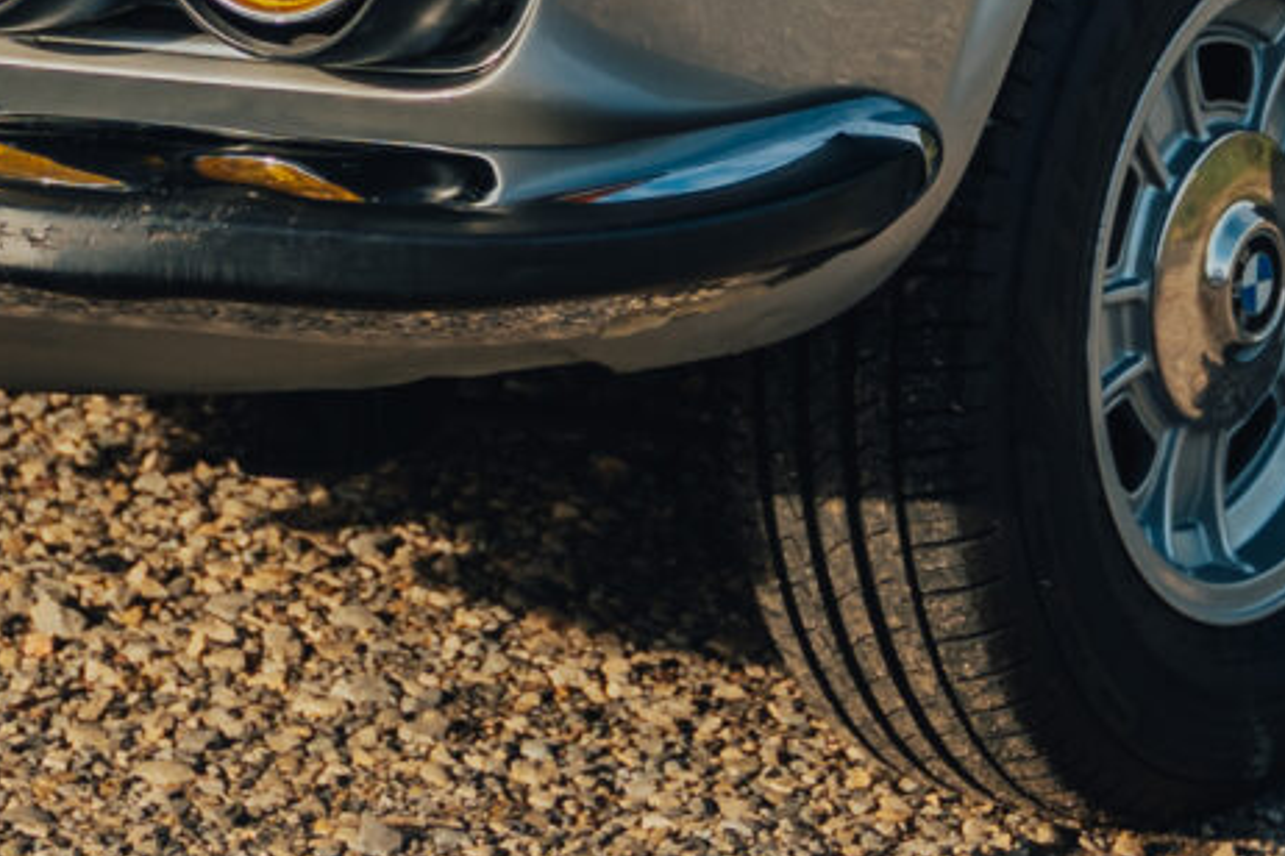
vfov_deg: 6.4
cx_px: 676
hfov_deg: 10.0
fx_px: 7376
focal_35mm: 207
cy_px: -980
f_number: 2.8
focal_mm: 37.3
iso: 125
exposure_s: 1/750
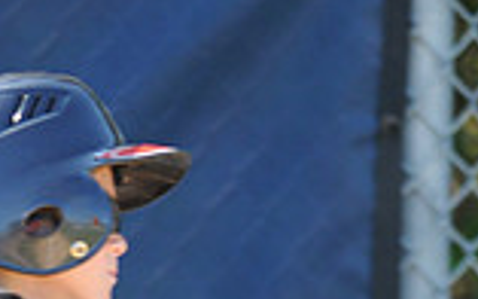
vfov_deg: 0.8
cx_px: 218
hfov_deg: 1.2
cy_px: 580
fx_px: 22060
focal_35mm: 1694
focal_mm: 300
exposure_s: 1/500
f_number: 4
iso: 400
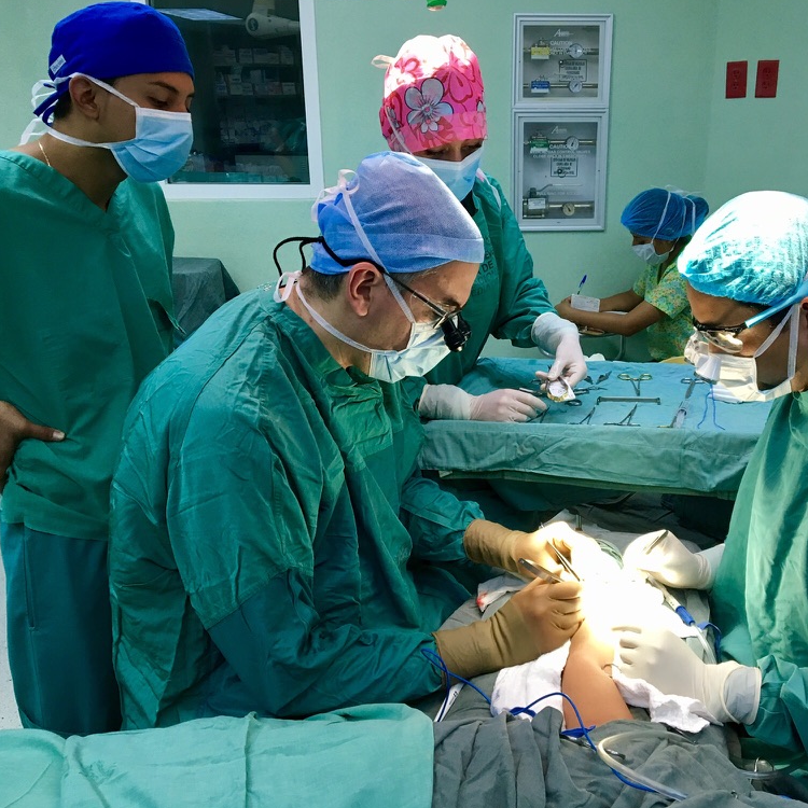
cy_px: 400
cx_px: 499
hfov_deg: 46.9
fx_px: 924
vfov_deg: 47.2
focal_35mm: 35
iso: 40
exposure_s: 1/30
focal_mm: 4.15
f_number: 2.2
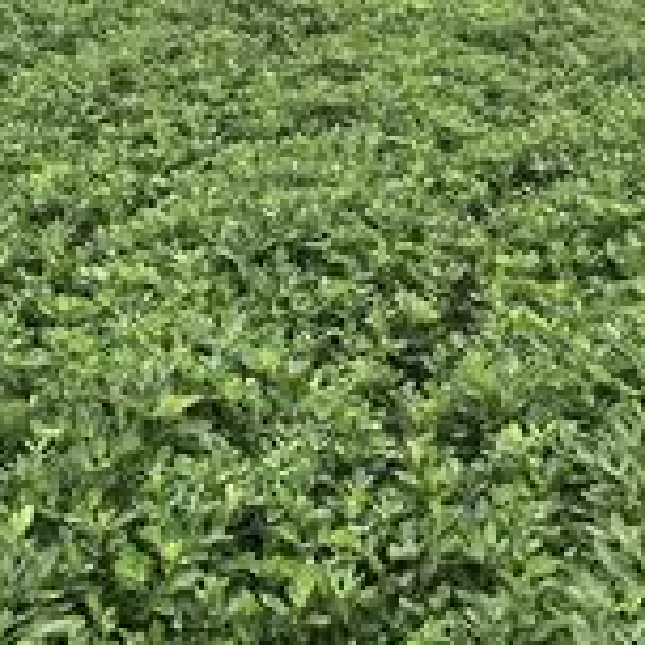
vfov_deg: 25.4
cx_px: 132
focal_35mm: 65
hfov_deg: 26.0
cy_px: 25
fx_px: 1370
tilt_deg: -11.7
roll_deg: -3.4
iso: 40
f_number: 1.8
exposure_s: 1/121
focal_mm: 3.99
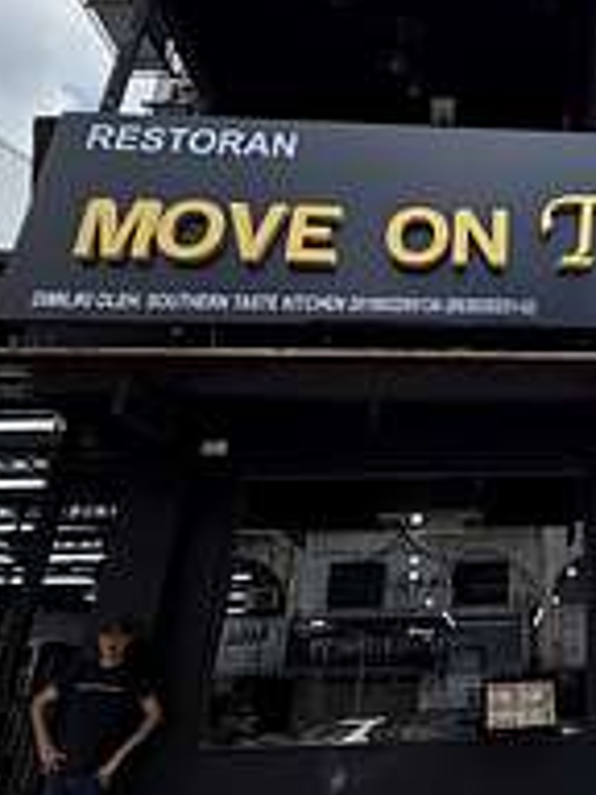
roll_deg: +2.4
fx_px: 803
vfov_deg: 51.9
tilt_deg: +28.7
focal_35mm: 35
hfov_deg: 37.0
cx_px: 579
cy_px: 282
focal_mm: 2.22
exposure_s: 1/770
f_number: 2.2
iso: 40
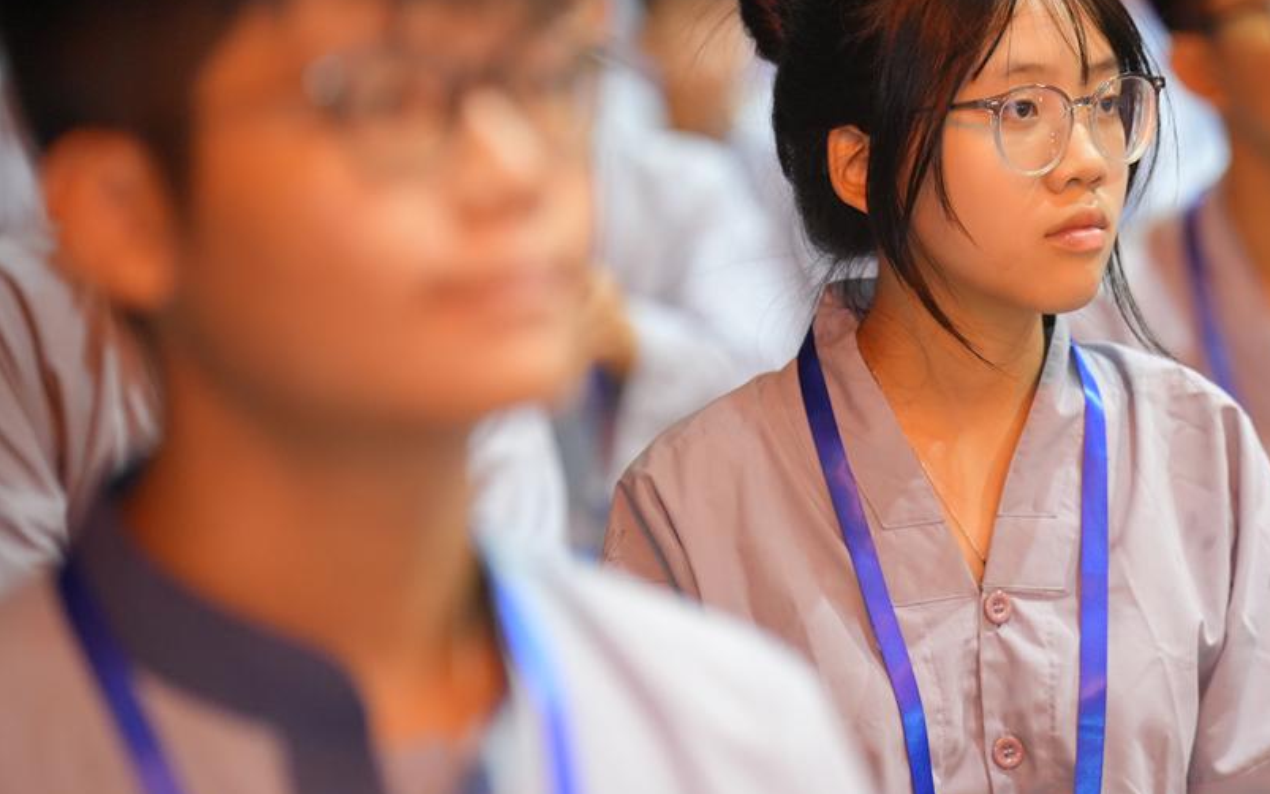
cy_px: 233
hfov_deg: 9.0
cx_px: 946
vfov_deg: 5.6
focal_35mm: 233
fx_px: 8065
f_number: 2.8
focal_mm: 153
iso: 3200
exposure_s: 1/100
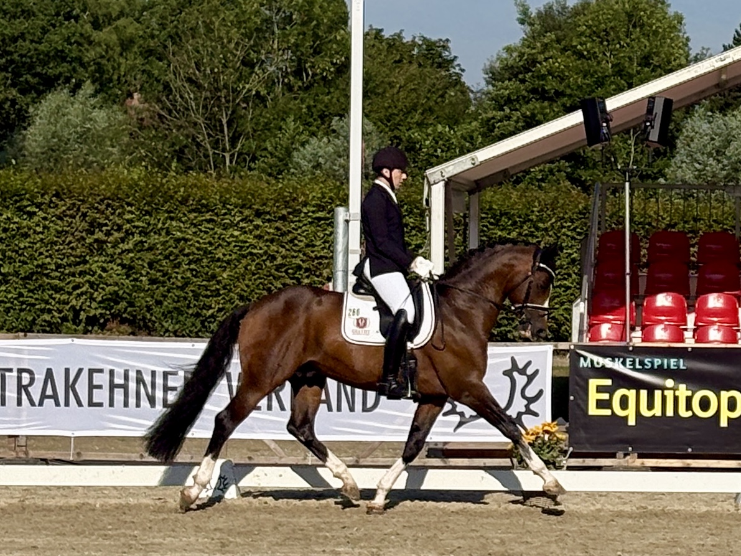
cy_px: 278
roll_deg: -0.7
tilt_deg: +2.0
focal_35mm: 52
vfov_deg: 28.0
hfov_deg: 36.8
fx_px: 1113
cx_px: 370
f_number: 1.6
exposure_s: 1/4630
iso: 25
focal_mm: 5.96
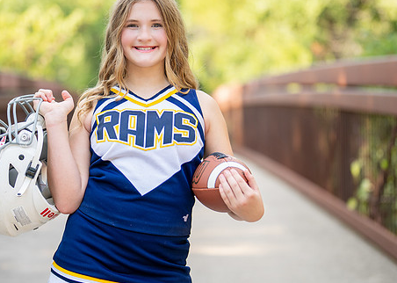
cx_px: 154
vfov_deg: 15.5
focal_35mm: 92
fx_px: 1036
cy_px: 128
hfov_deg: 21.6
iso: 100
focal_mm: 50
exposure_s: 1/640
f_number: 1.2
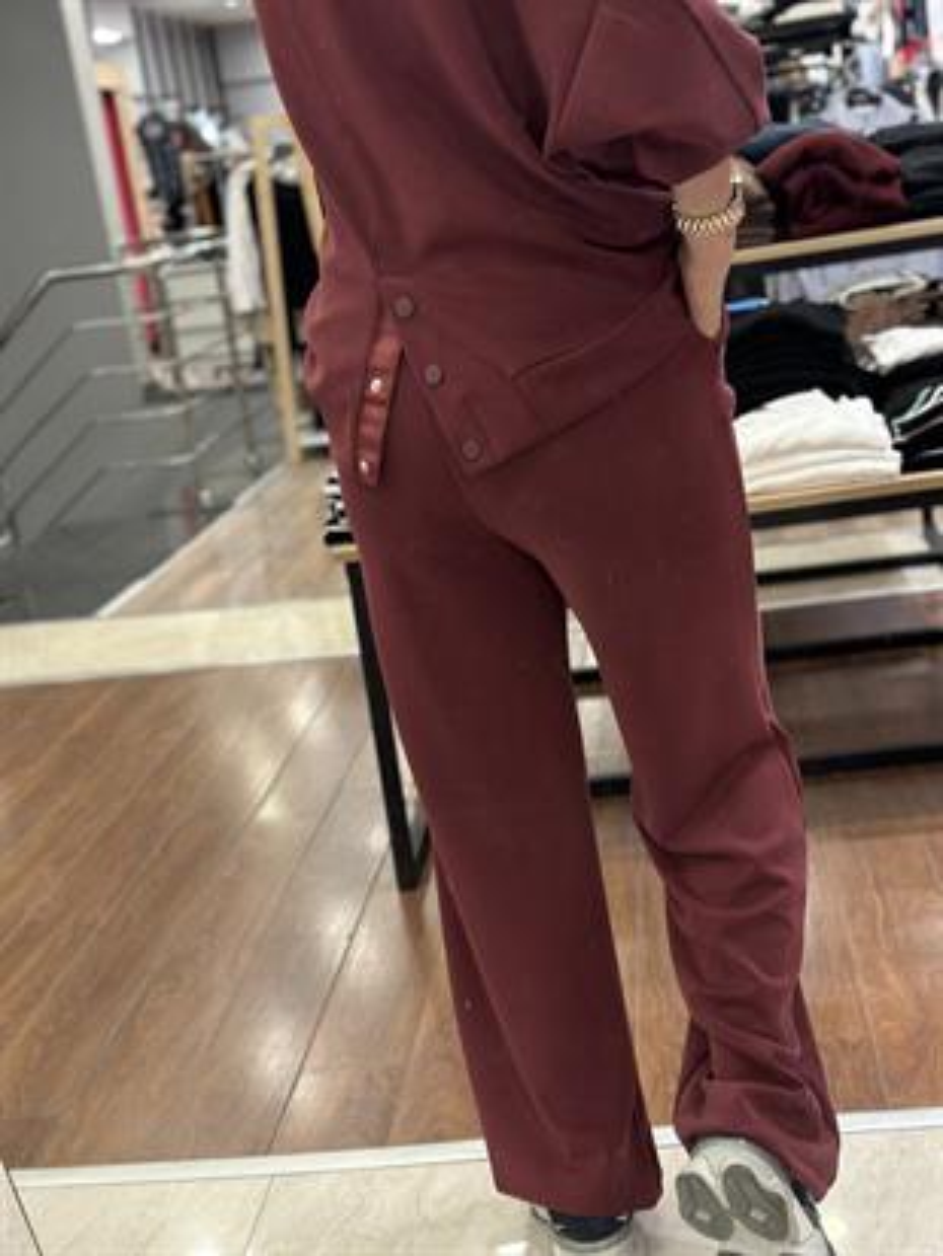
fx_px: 1743
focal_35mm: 48
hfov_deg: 30.3
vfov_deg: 39.6
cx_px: 472
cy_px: 628
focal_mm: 6.86
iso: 250
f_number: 1.78
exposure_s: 1/50
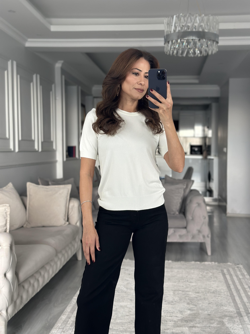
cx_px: 125
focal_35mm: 48
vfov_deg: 39.7
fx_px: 462
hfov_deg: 30.3
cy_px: 167
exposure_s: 1/63
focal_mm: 6.86
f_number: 1.78
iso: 125
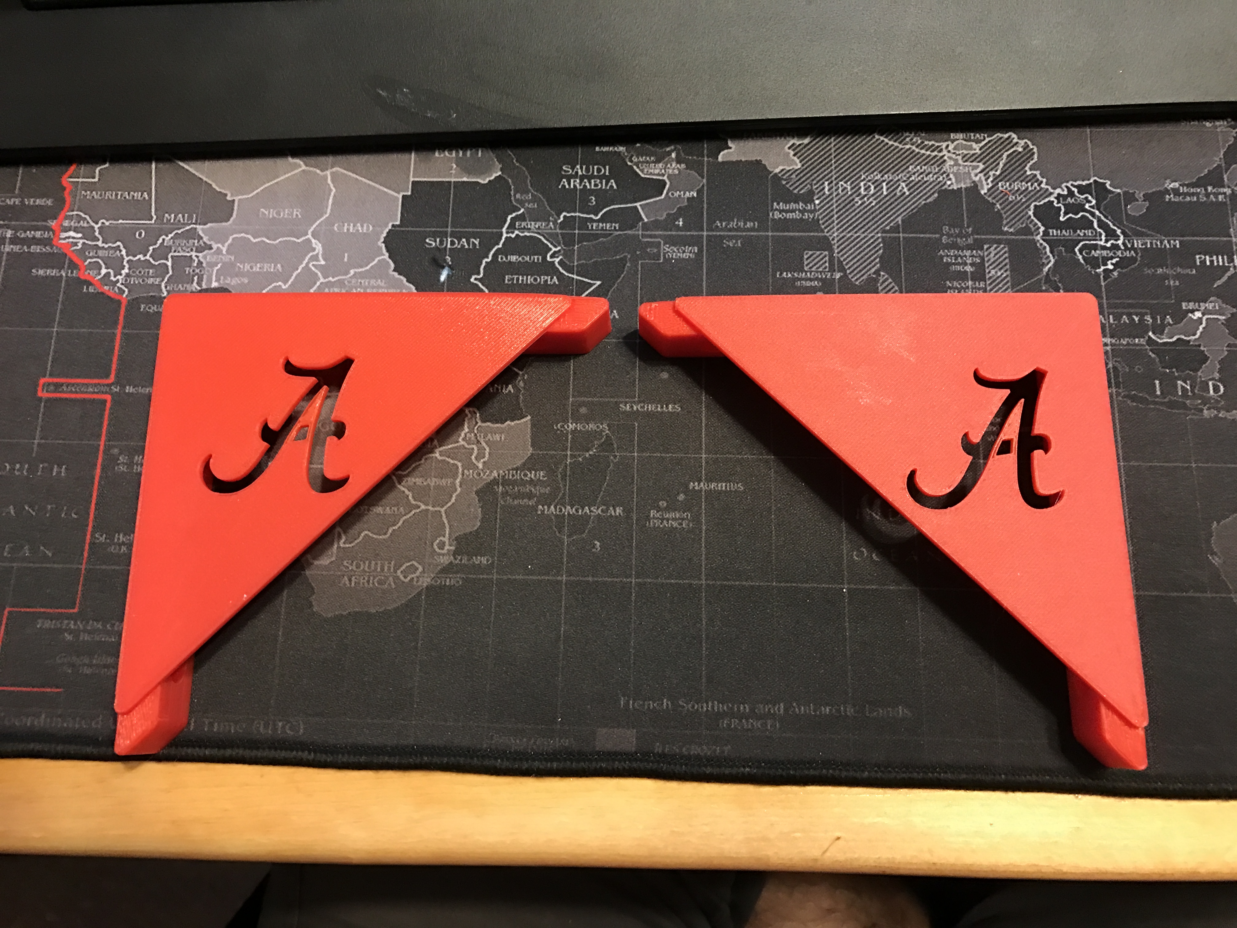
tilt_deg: -76.8
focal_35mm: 28
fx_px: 1001
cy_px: 464
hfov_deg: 63.4
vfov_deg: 49.7
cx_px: 618
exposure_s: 1/15
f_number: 1.8
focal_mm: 3.99
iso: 80
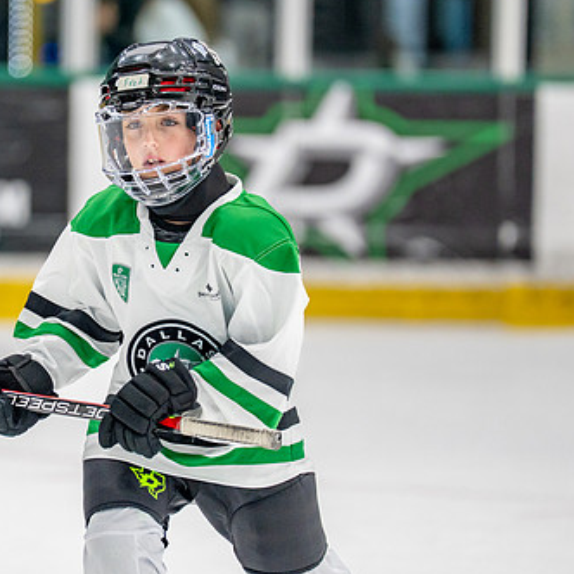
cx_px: 158
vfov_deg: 4.4
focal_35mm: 396
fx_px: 7429
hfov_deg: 4.4
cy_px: 282
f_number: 2.8
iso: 1000
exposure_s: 1/1250
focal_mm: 200
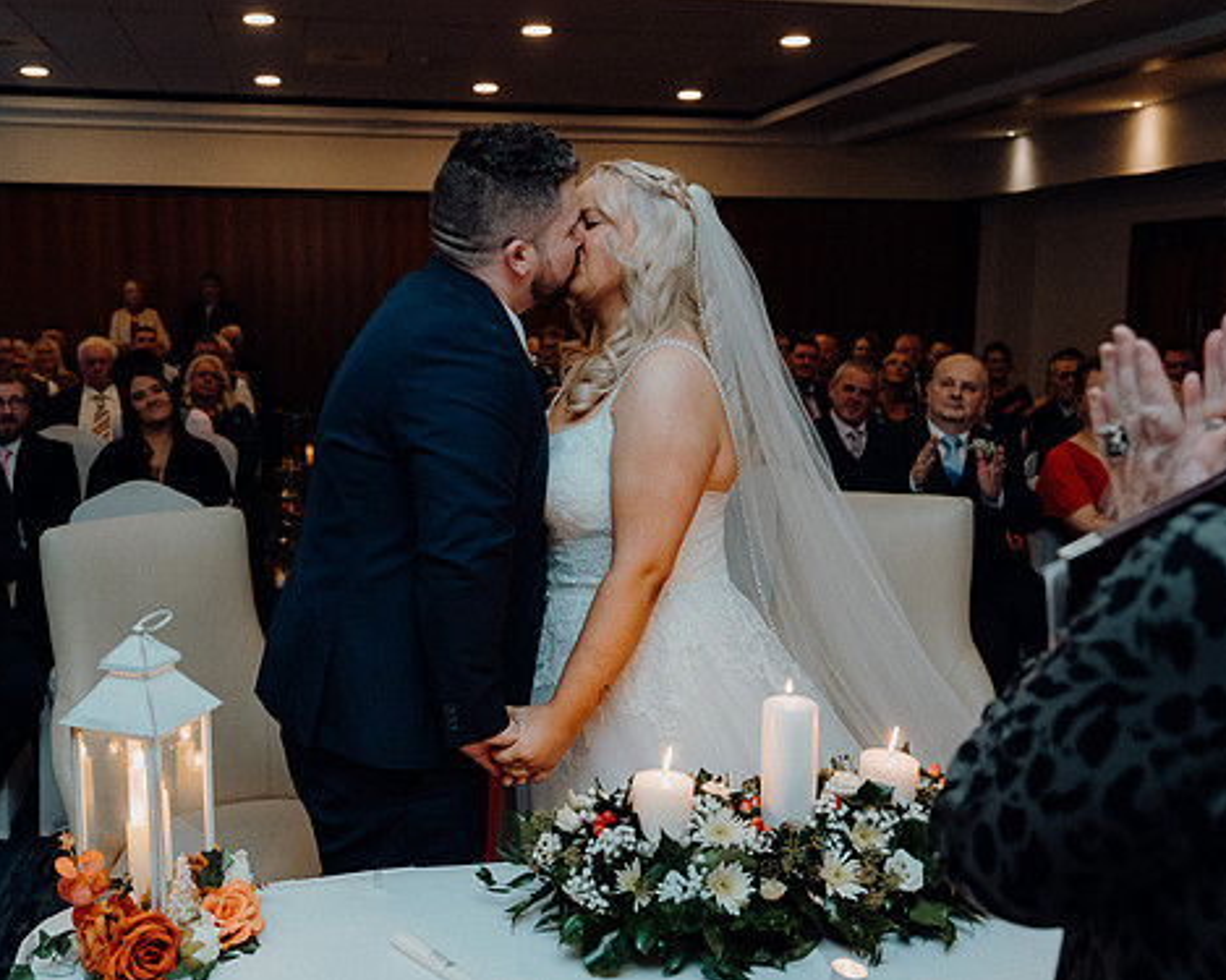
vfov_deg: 41.1
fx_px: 1306
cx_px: 538
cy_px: 480
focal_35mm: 36
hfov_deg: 50.2
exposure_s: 1/160
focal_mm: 31
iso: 2500
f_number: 3.5
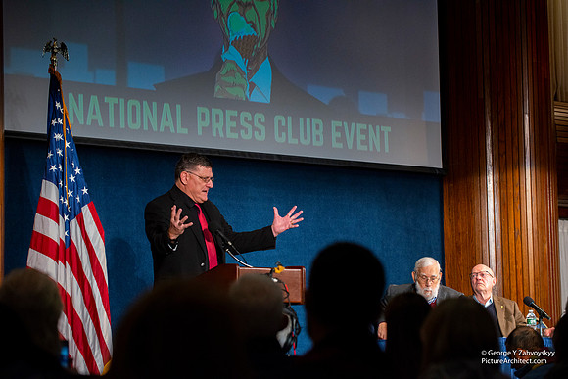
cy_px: 190
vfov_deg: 11.8
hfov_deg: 17.6
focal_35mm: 116
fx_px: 1831
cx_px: 284
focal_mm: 116
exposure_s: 1/200
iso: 1600
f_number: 5
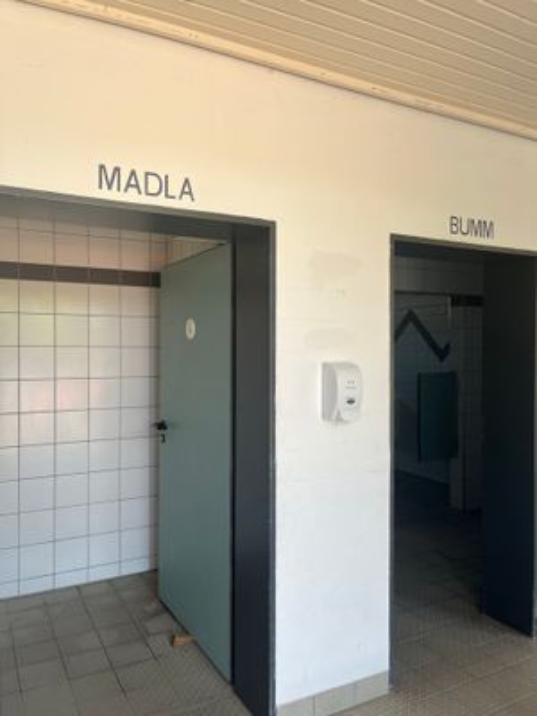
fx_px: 538
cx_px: 268
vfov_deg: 67.3
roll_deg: +0.9
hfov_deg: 53.1
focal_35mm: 26
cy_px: 358
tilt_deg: -0.2
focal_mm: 5.1
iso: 40
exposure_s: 1/121
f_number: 1.6
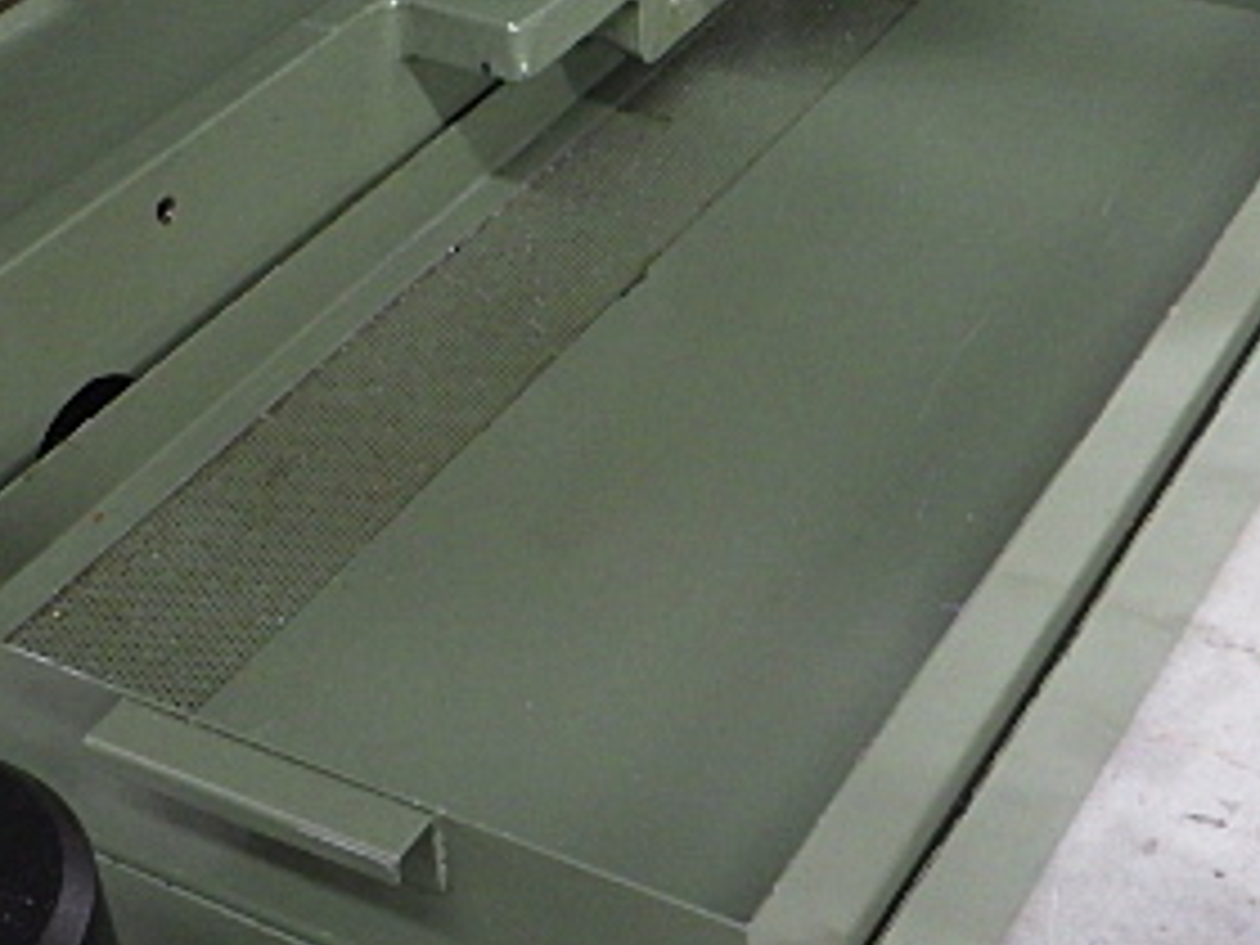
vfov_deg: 22.8
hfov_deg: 30.3
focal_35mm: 64
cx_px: 670
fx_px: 2330
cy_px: 684
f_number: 3.5
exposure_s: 1/45
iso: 640
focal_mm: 5
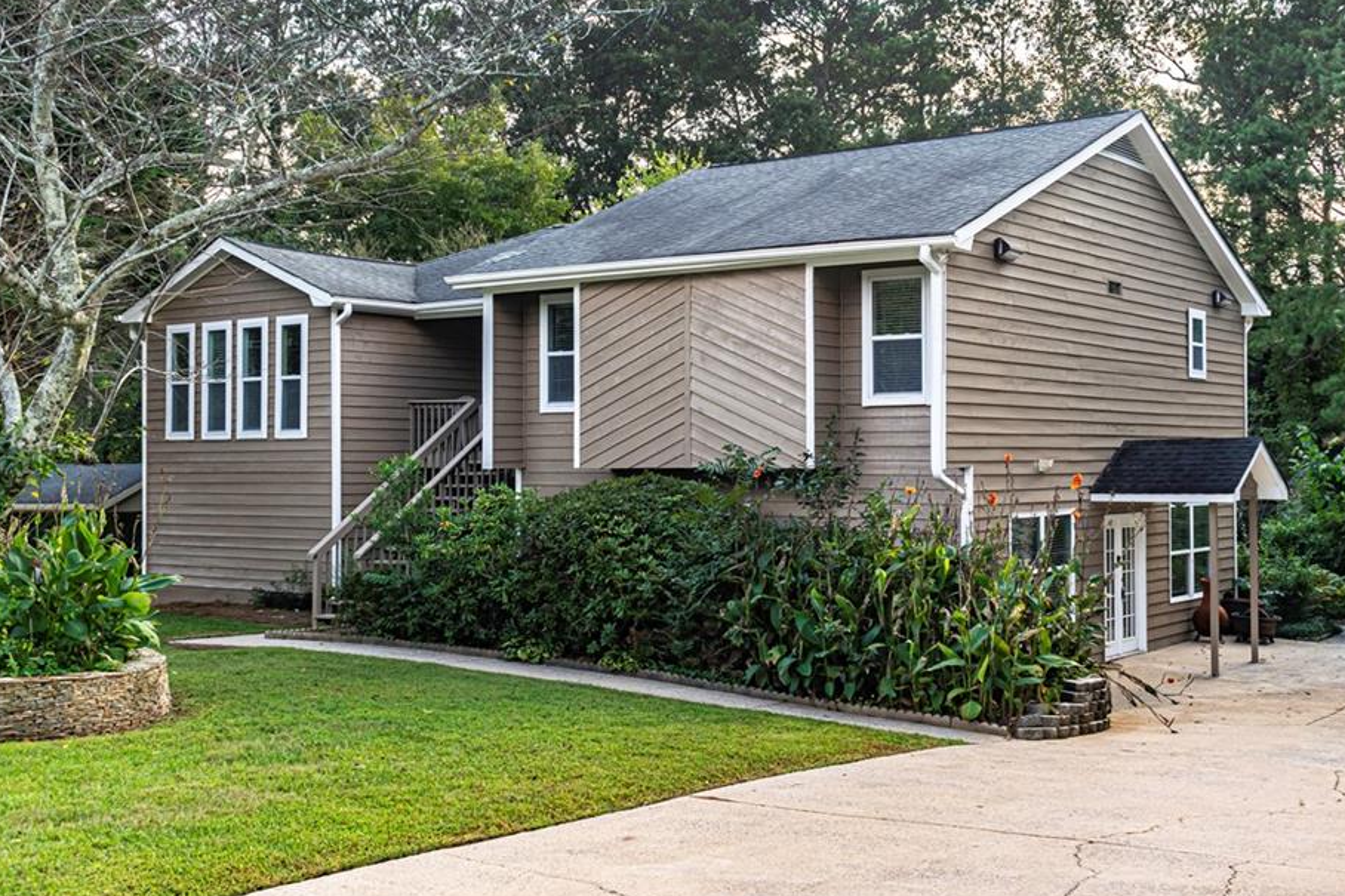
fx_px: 1643
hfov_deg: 44.5
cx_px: 720
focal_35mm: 44
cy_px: 425
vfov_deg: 30.5
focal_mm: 26
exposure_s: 1/100
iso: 400
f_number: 8
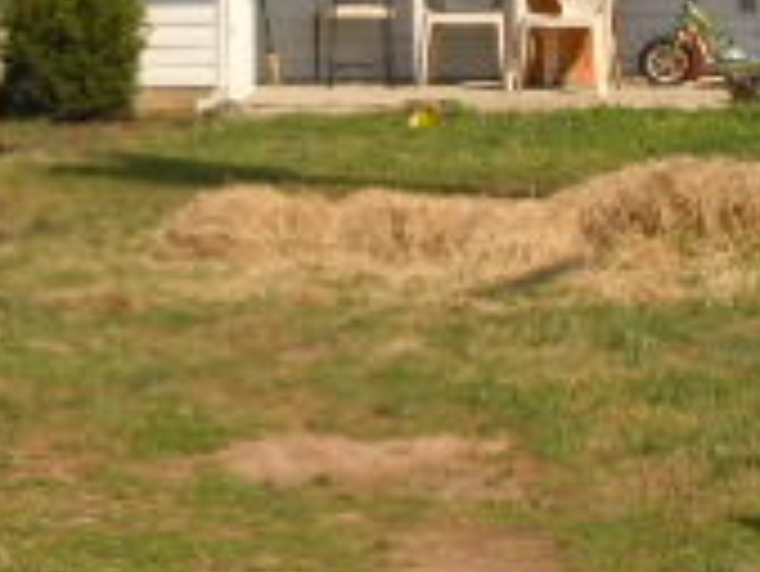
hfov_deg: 9.6
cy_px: -198
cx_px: 697
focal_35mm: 204
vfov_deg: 7.2
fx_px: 4482
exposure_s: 1/500
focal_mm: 9.6
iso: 100
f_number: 4.9
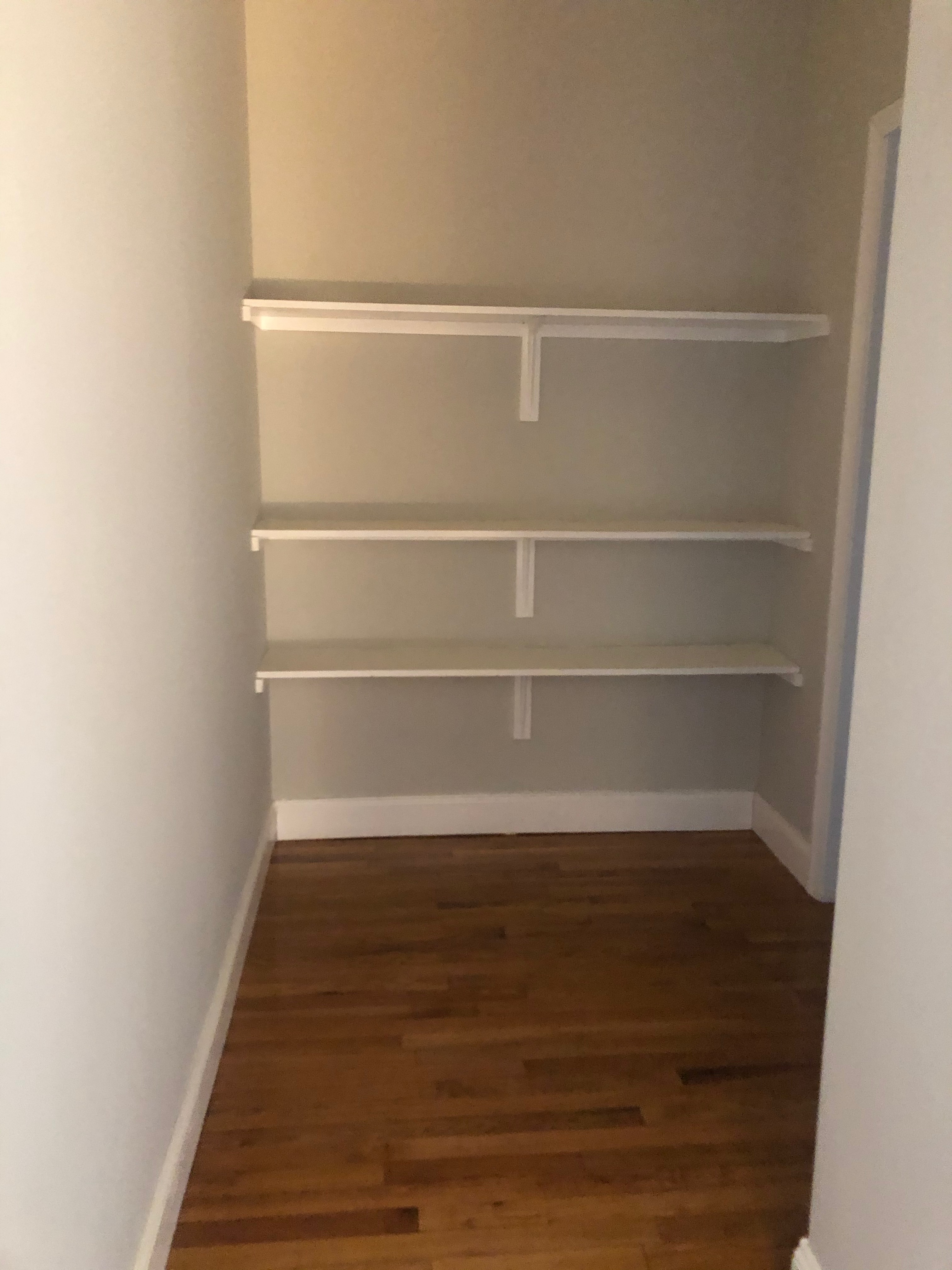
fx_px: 1027
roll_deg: -0.6
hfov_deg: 49.7
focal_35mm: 28
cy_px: 635
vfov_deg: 63.4
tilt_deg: -11.7
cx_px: 476
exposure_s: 1/4
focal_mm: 3.99
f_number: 1.8
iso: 125
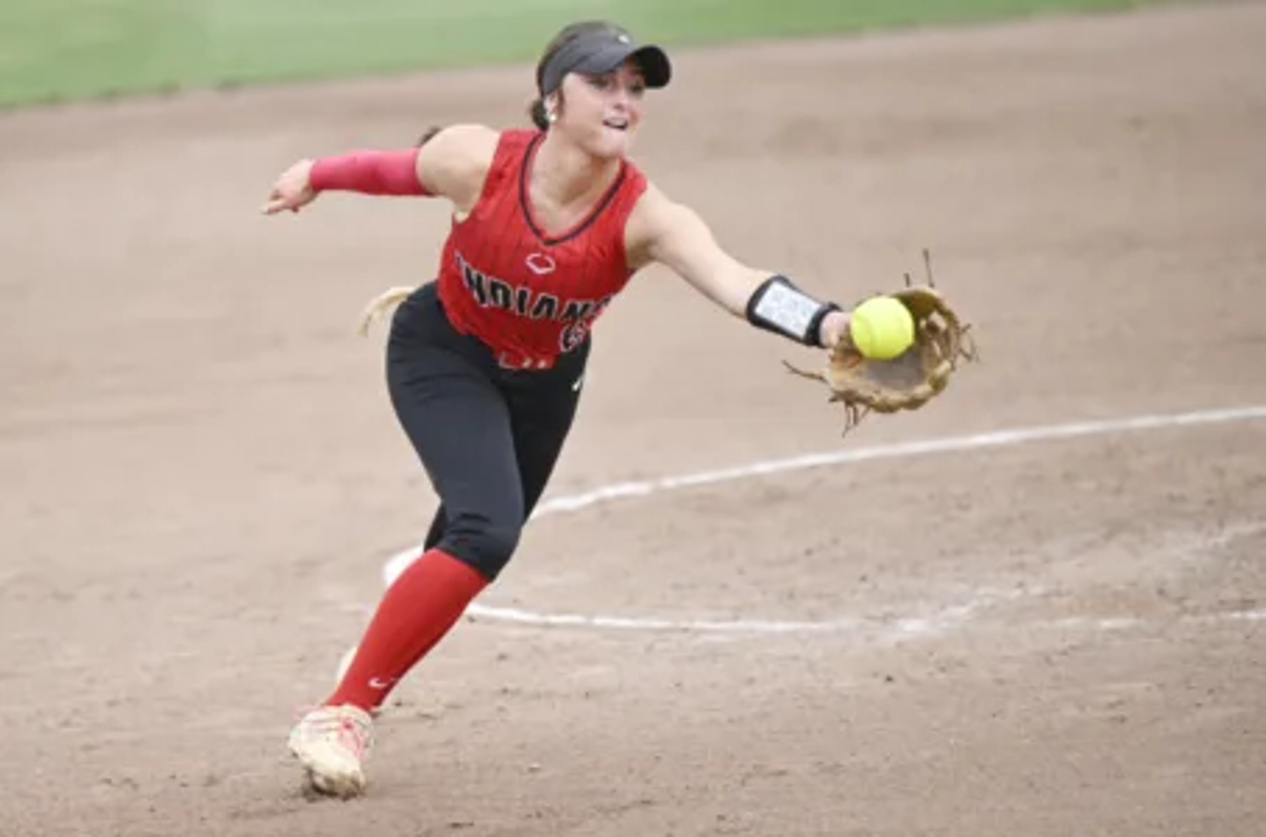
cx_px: 633
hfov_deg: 10.3
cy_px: 418
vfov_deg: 6.8
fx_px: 7014
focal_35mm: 200
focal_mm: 200
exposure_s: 1/1250
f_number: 2.8
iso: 125
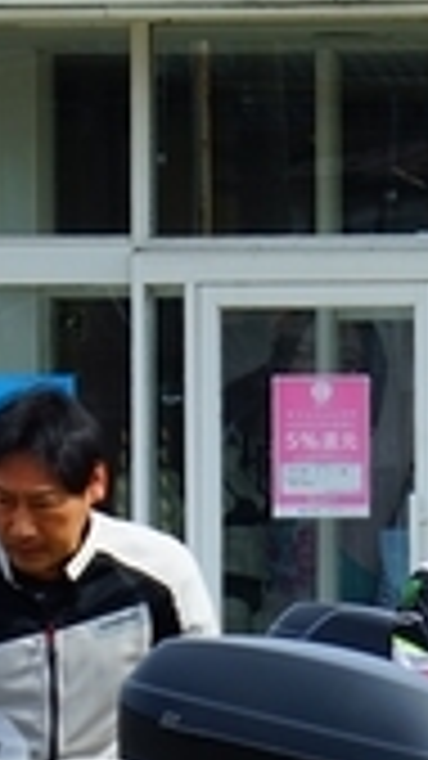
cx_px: 1334
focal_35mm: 521
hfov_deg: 2.3
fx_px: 10517
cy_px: 369
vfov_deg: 4.1
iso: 100
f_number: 8
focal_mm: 105
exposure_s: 1/200
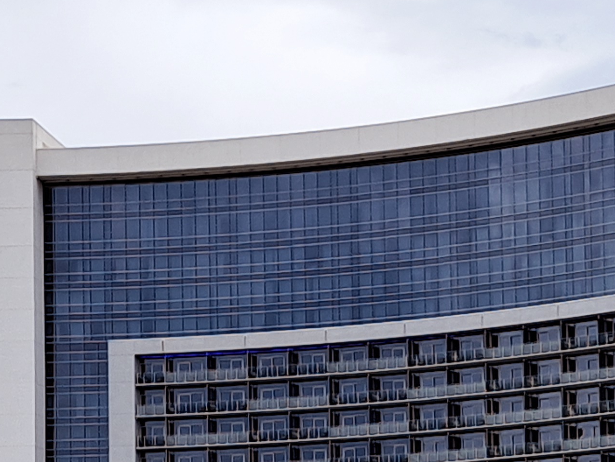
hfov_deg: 21.9
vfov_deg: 16.4
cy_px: 529
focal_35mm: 87
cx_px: 563
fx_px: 1546
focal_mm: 5.23
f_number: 1.8
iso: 50
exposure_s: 1/500
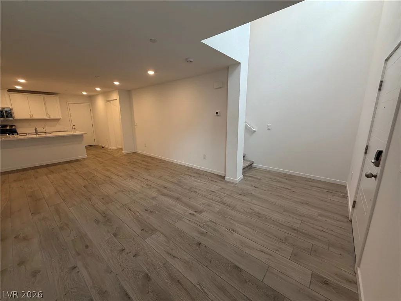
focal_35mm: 14
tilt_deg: -11.9
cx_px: 200
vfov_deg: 85.7
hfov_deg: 102.1
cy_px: 150
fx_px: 162
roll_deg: +0.0
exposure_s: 1/120
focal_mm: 2.22
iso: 200
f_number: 2.2
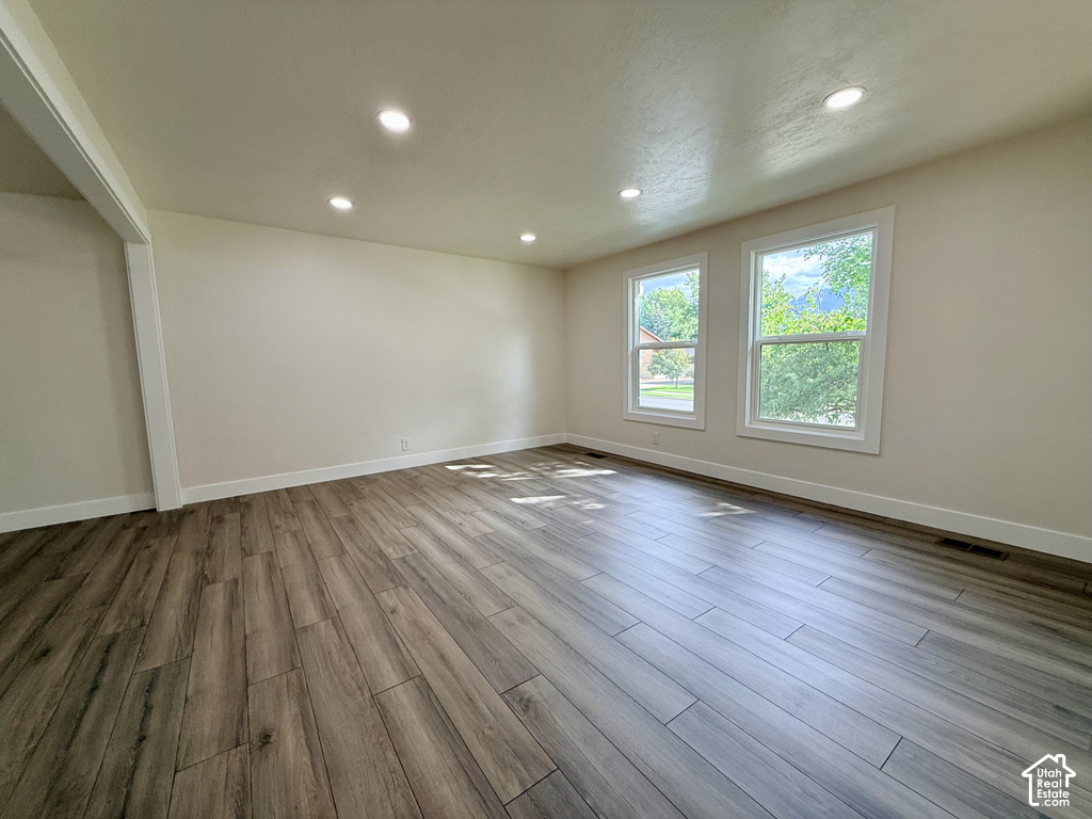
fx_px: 442
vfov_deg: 85.7
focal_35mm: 14
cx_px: 546
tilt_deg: -6.8
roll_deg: +1.2
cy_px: 410
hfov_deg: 102.1
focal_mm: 2.22
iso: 64
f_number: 2.2
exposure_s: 1/120
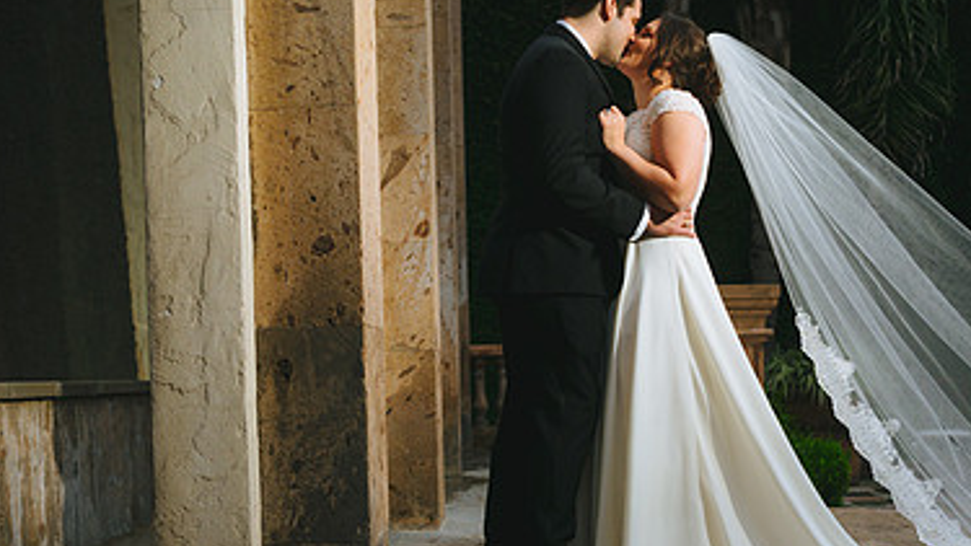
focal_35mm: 55
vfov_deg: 21.6
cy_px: 417
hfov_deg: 37.8
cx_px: 466
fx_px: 1416
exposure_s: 1/200
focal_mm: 34
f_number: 2.8
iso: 100
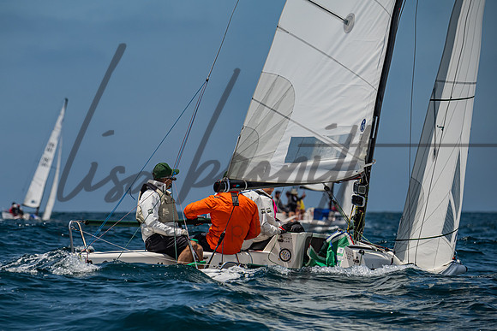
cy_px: 187
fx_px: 3847
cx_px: 216
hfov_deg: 7.4
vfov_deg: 4.9
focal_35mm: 279
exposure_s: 1/4000
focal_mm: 240
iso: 400
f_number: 6.3
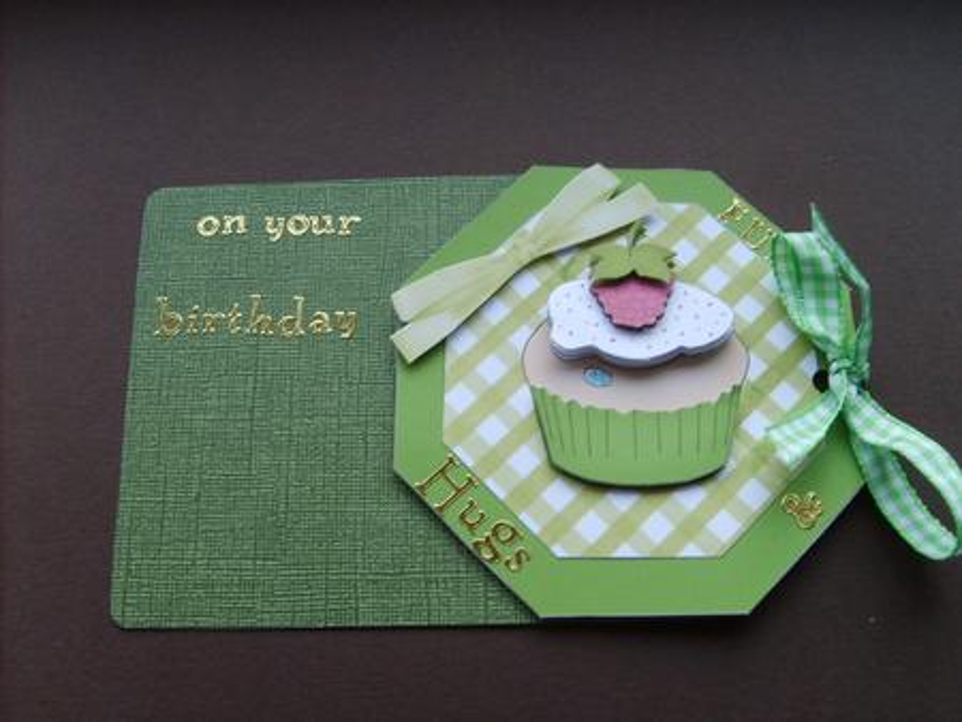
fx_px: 973
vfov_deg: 40.7
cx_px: 481
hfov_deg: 52.6
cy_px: 361
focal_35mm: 35
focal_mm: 5.8
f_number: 2.8
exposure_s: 1/30
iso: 63
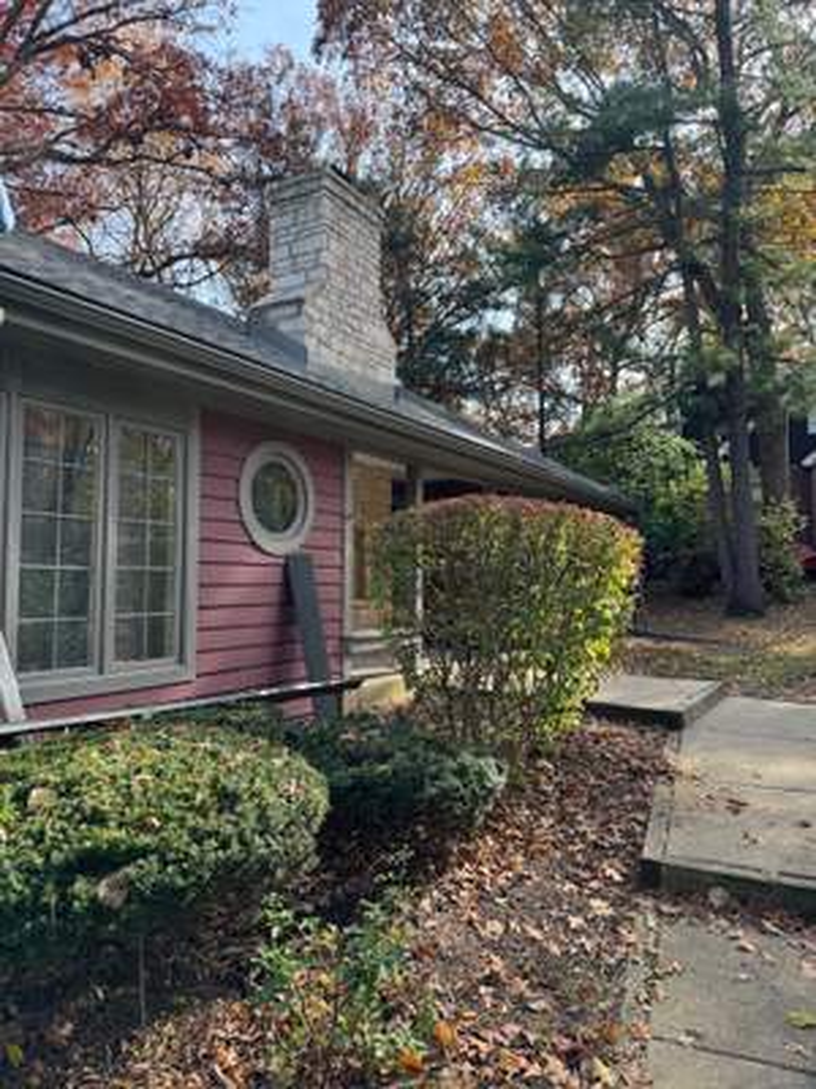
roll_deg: +0.4
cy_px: 544
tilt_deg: +2.3
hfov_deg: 56.8
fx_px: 754
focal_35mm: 24
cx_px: 408
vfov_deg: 71.6
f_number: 1.78
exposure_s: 1/604
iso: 80
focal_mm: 6.76
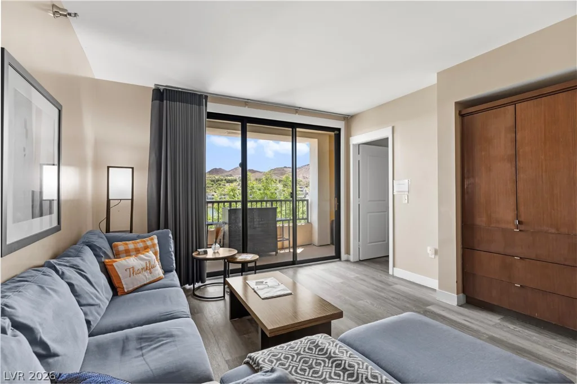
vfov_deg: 70.4
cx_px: 288
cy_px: 192
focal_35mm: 17
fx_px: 272
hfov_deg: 93.3
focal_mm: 17
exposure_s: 1/15
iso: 400
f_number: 8
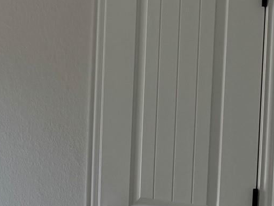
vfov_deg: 15.3
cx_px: -162
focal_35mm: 96
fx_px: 760
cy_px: 158
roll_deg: +0.9
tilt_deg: -4.5
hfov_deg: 17.8
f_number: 1.78
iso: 80
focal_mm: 6.76
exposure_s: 1/518
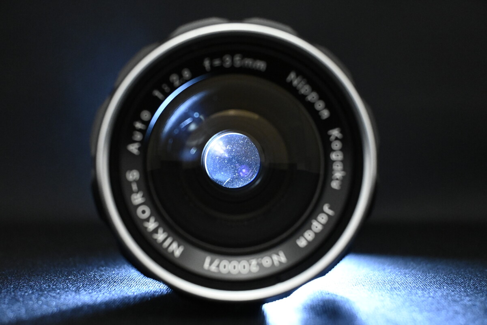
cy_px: 162
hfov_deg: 35.9
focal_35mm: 56
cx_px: 244
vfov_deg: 24.4
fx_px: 751
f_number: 6.3
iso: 6400
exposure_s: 1/160
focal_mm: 37
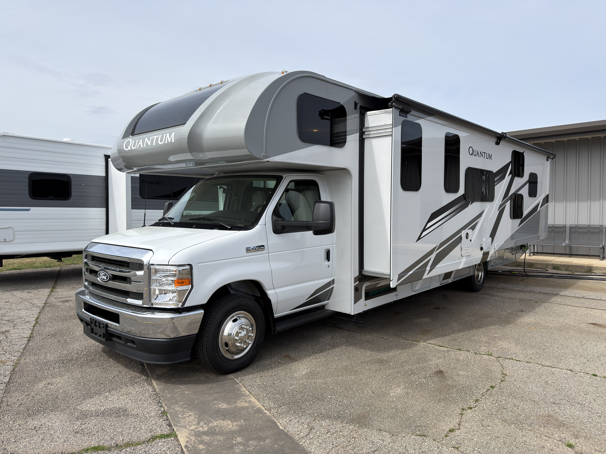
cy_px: 227
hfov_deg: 71.6
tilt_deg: -1.6
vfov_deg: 56.8
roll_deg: +0.2
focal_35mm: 24
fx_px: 420
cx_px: 303
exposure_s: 1/4739
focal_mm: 6.76
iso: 64
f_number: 1.78
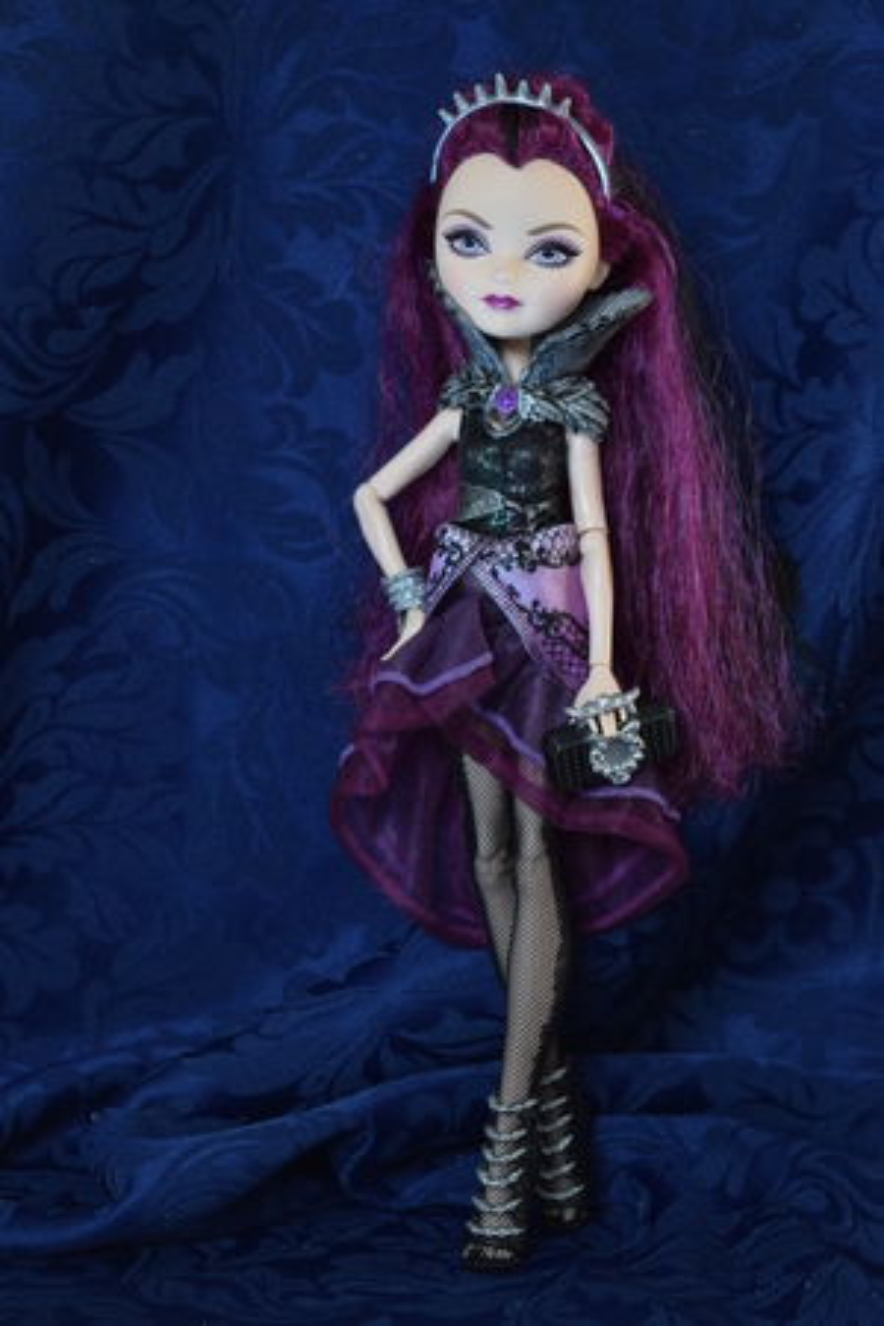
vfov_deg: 24.6
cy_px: 663
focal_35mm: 82
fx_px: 3039
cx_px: 442
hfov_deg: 16.6
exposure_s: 1/25
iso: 125
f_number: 5.6
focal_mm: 55
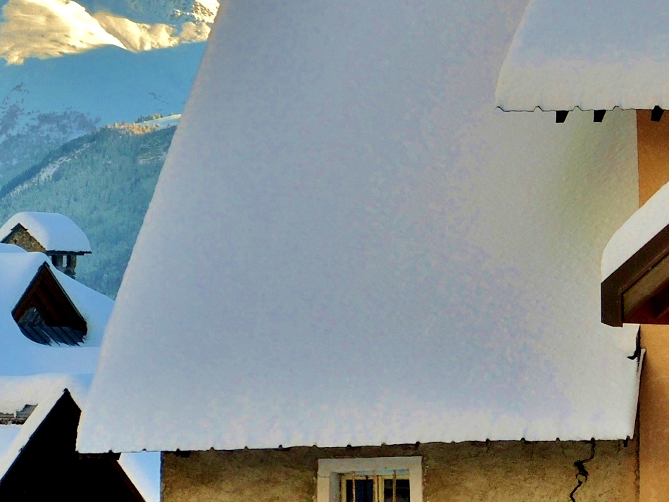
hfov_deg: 6.8
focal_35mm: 292
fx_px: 5645
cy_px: 144
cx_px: 515
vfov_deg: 5.1
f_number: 3.2
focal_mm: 17.7
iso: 80
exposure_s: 1/500
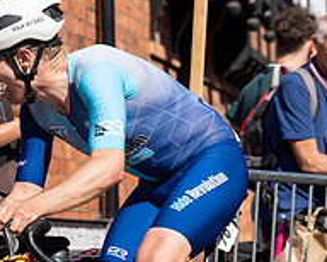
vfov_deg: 7.8
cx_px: -14
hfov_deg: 9.7
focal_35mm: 198
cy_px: 186
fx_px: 1918
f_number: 3.5
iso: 100
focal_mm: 70
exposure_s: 1/1000
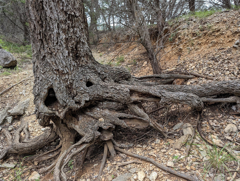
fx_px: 167
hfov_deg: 71.5
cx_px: 120
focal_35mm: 24
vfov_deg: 56.9
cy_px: 90
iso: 43
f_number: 1.85
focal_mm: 6.81
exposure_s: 1/208
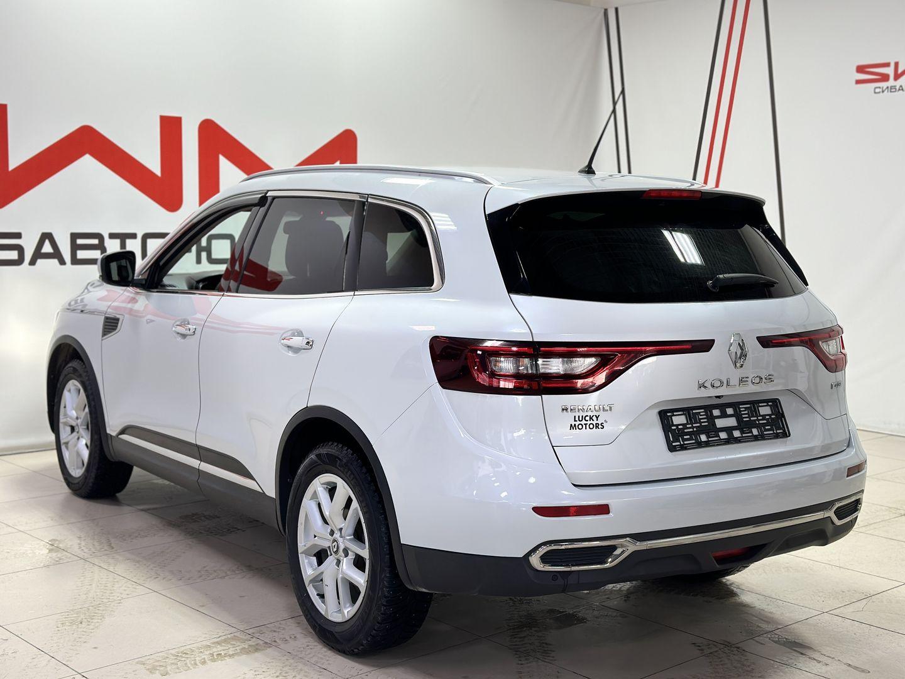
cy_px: 340
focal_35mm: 48
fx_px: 1255
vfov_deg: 30.3
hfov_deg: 39.7
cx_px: 452
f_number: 1.78
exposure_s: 1/100
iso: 80
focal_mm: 6.86
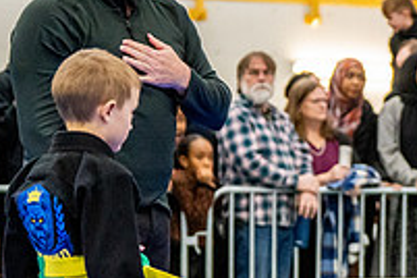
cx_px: 456
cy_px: 294
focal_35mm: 202
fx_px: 2340
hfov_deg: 10.1
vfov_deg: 6.8
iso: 5000
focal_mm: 70
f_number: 2.8
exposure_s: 1/500
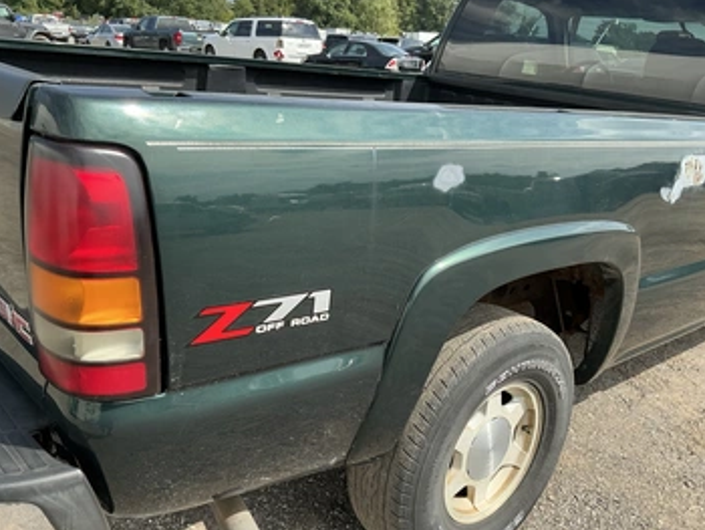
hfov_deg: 56.8
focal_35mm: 32
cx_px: 367
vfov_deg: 44.2
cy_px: 286
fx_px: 652
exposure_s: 1/829
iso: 25
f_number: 1.8
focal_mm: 3
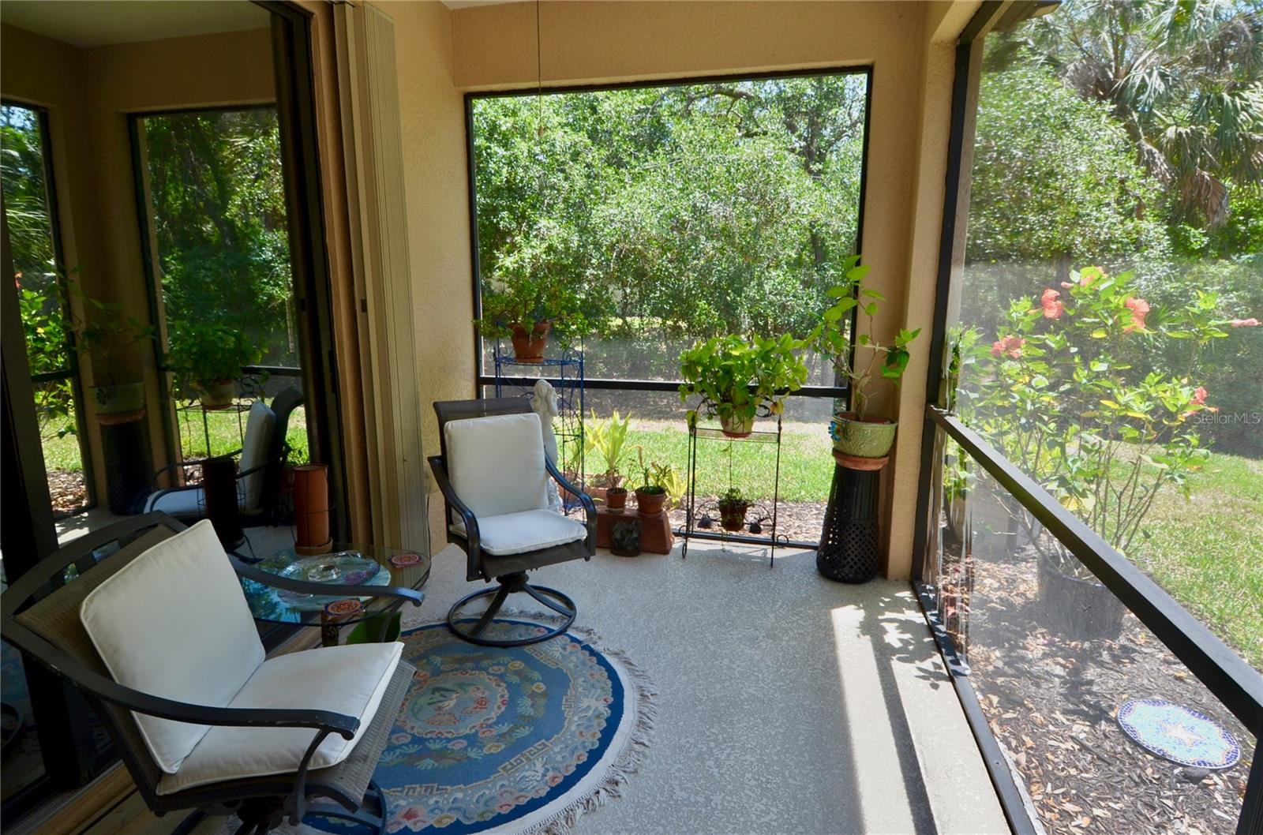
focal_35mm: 36
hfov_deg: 53.2
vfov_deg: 36.7
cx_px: 632
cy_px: 418
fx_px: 1260
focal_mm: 24
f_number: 7.1
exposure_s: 1/200
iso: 200
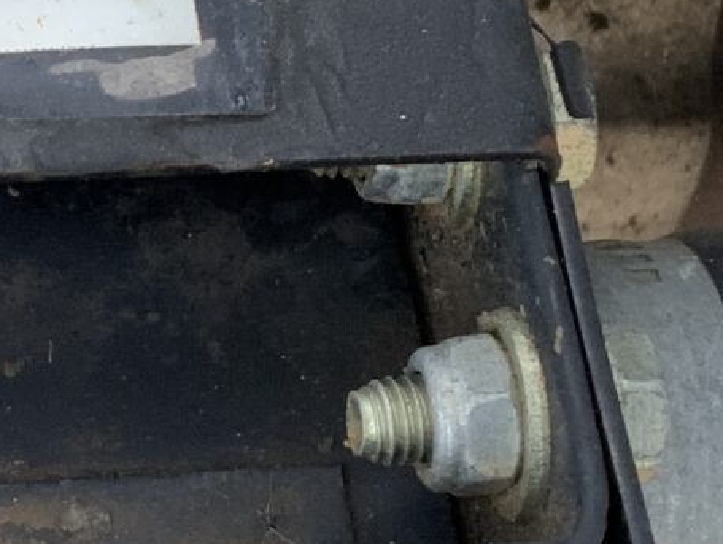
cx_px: -65
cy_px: 67
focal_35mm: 163
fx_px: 3407
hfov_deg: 11.9
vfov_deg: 9.1
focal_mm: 3
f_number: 1.8
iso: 40
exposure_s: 1/122
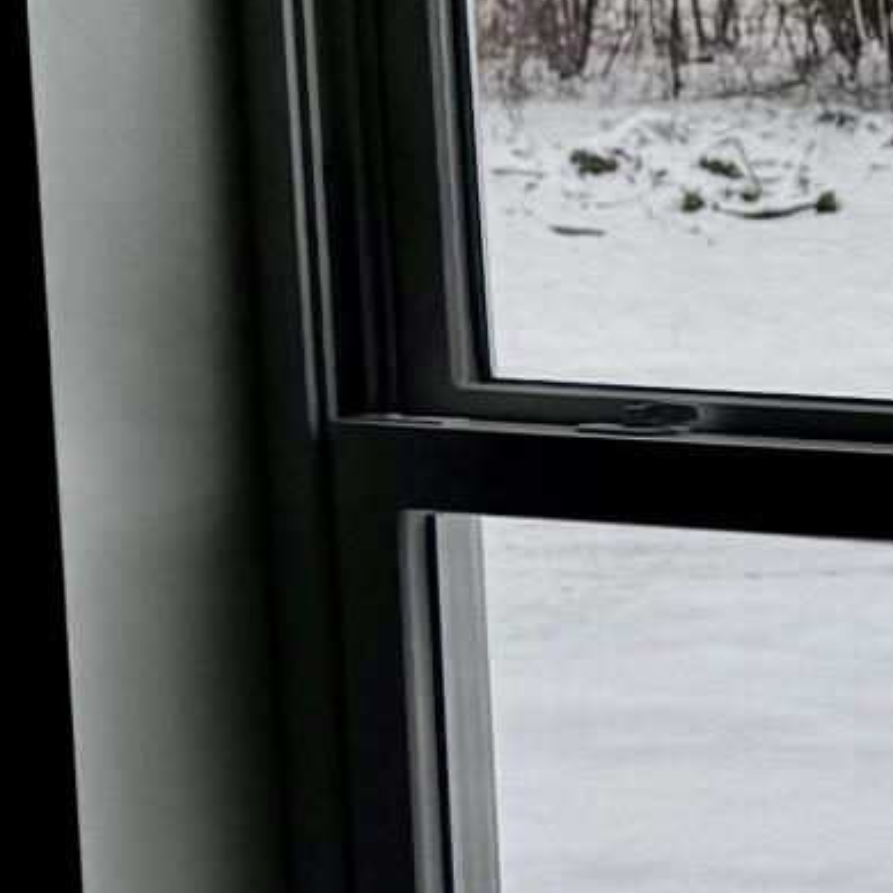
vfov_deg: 10.7
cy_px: 488
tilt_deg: -8.9
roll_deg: +1.0
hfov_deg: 9.6
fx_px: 4757
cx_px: 2054
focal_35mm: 163
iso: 80
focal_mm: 6.76
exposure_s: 1/1094
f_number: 1.78
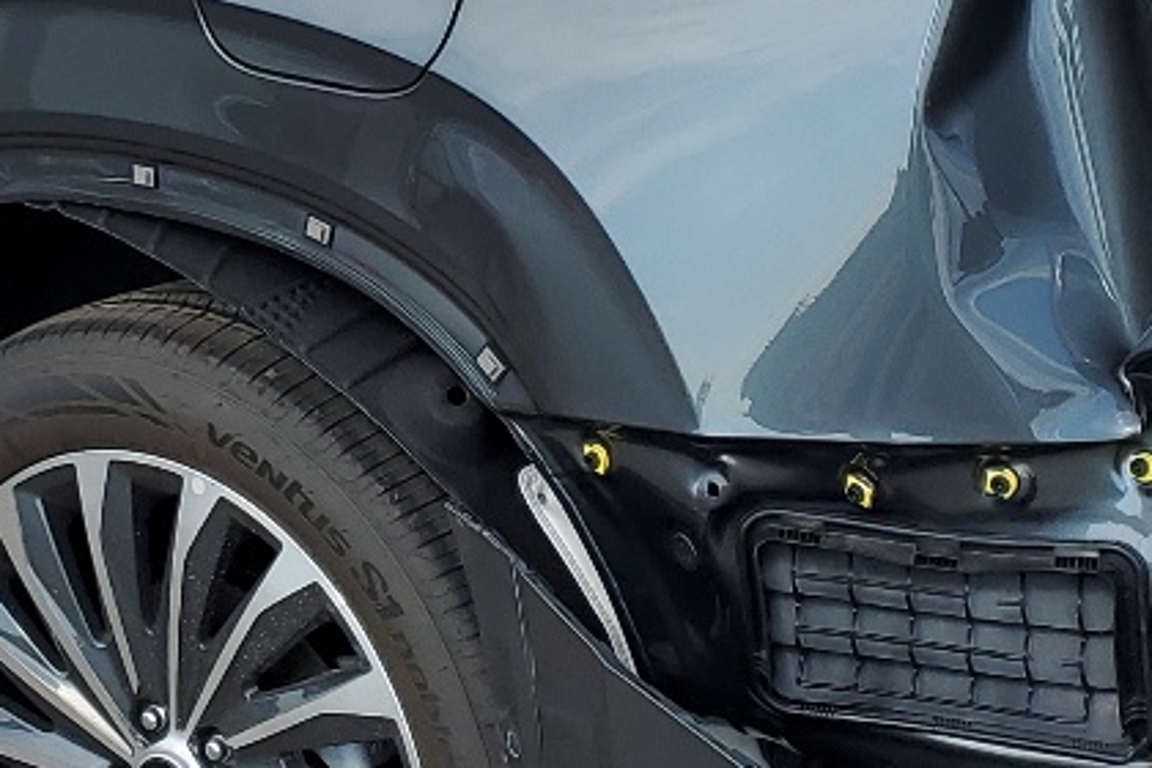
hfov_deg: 19.7
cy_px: 159
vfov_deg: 13.2
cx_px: 283
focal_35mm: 103
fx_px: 3296
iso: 50
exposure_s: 1/2000
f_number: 1.5
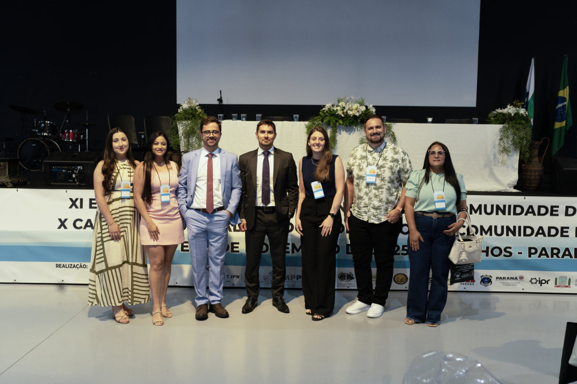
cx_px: 288
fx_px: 561
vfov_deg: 37.9
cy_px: 192
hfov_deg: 54.4
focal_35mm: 35
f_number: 4
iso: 2500
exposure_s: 1/100
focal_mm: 35
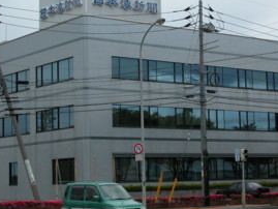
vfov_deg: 15.2
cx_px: 158
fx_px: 779
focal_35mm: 97
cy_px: 80
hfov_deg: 20.2
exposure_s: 1/285
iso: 100
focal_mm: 14.7
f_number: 6.3
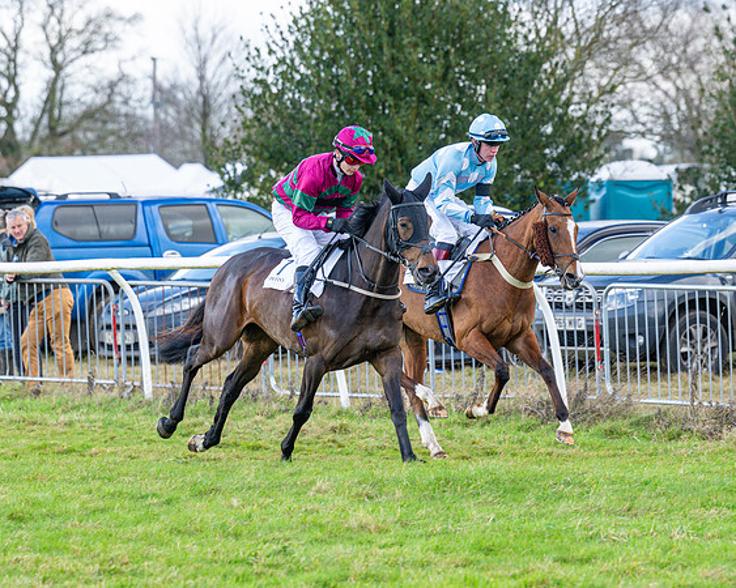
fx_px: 5307
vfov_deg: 6.3
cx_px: 431
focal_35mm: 244
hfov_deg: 7.9
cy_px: 286
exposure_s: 1/800
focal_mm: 140
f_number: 4
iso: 500
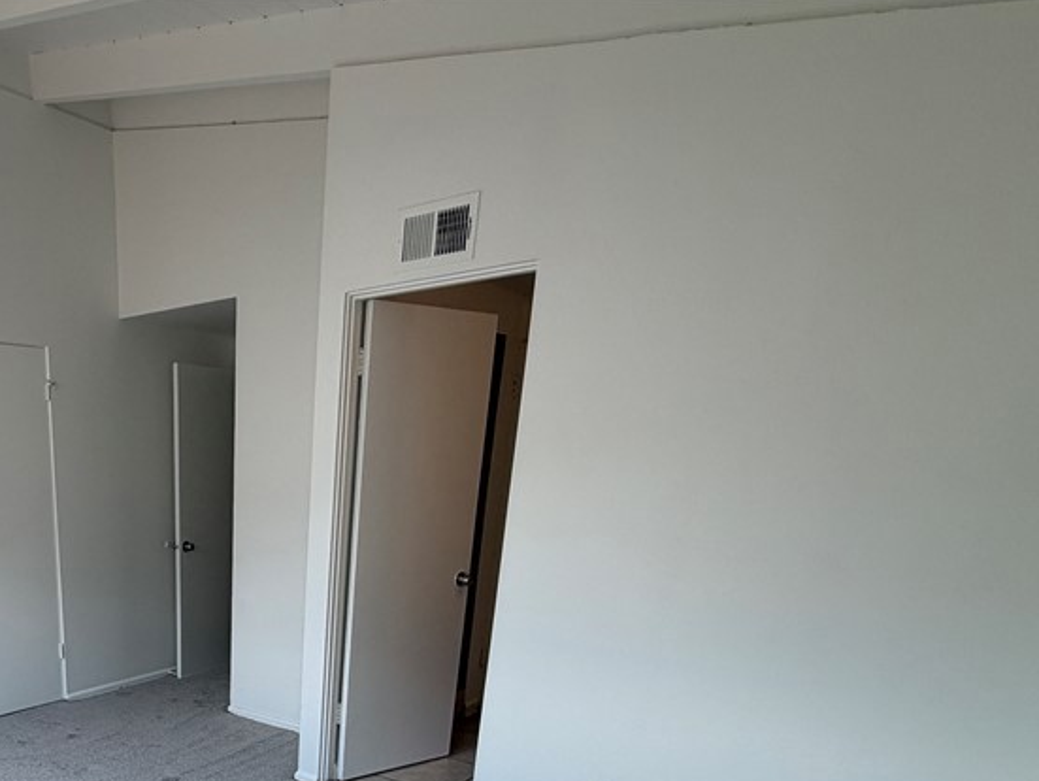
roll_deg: +0.7
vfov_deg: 47.2
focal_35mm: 26
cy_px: 719
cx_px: 194
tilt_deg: -18.2
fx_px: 781
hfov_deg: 61.2
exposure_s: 1/138
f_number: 2.2
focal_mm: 2.22
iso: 50
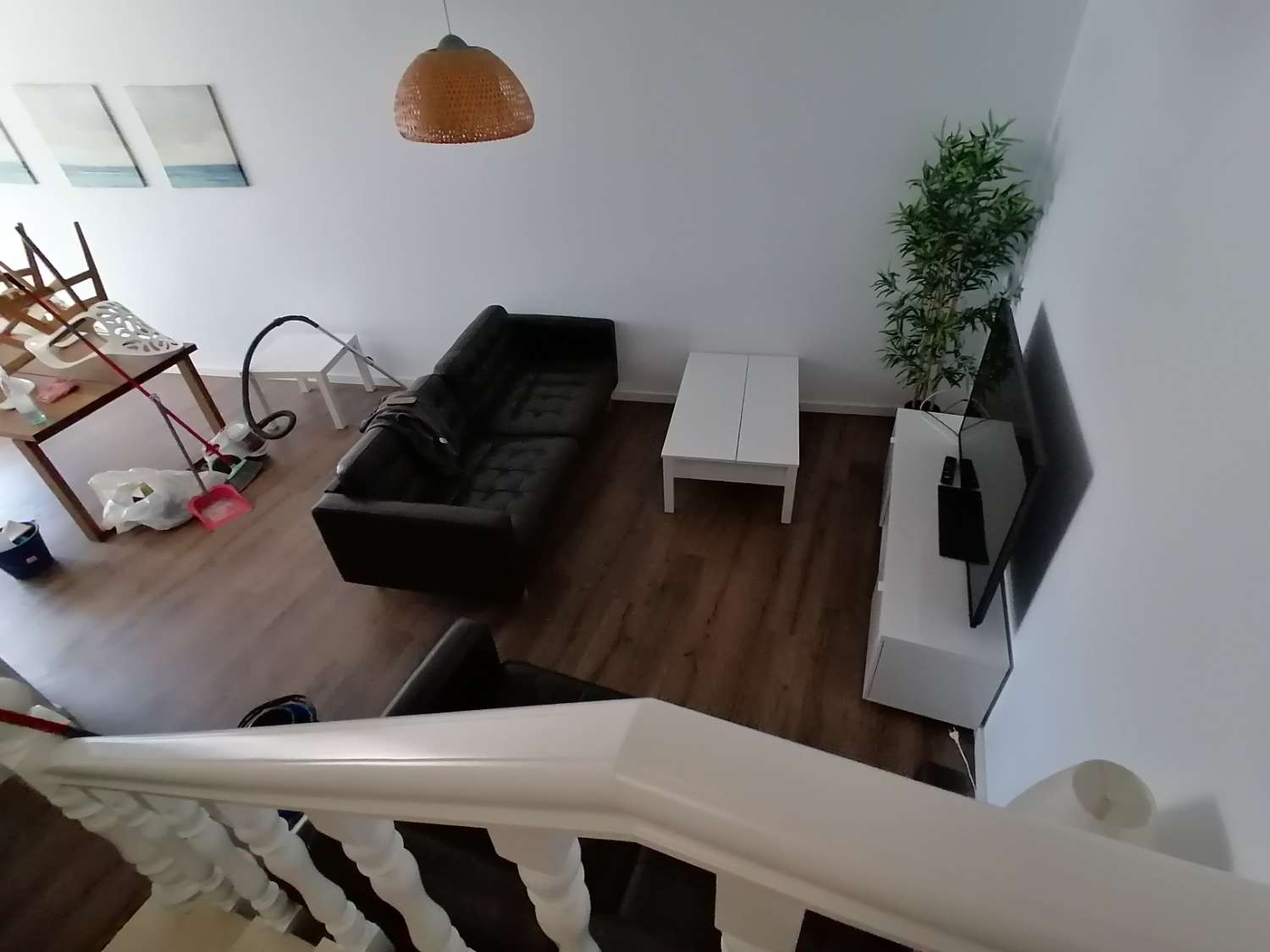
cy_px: 476
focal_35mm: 17
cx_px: 635
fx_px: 624
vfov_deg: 74.7
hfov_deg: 91.0
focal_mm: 2.84
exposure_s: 1/100
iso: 400
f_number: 2.4
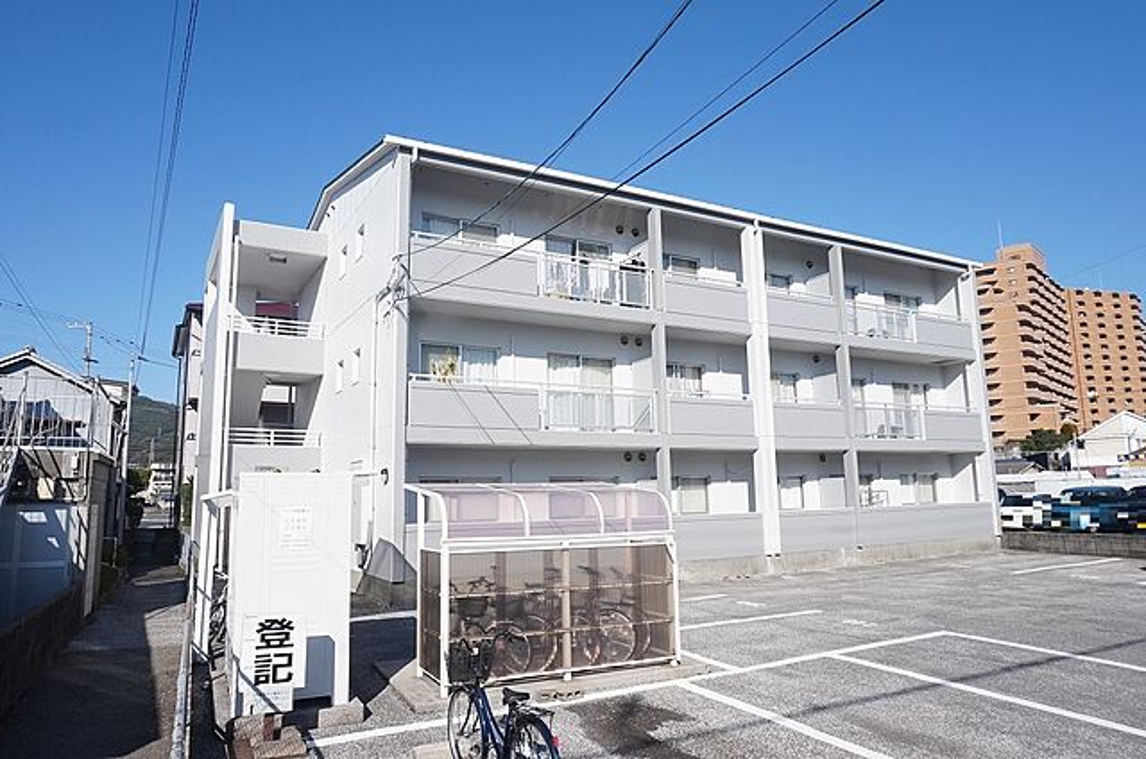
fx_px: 762
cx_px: 573
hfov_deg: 73.8
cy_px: 380
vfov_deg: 52.9
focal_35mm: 24
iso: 200
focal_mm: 16
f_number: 11
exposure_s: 1/250
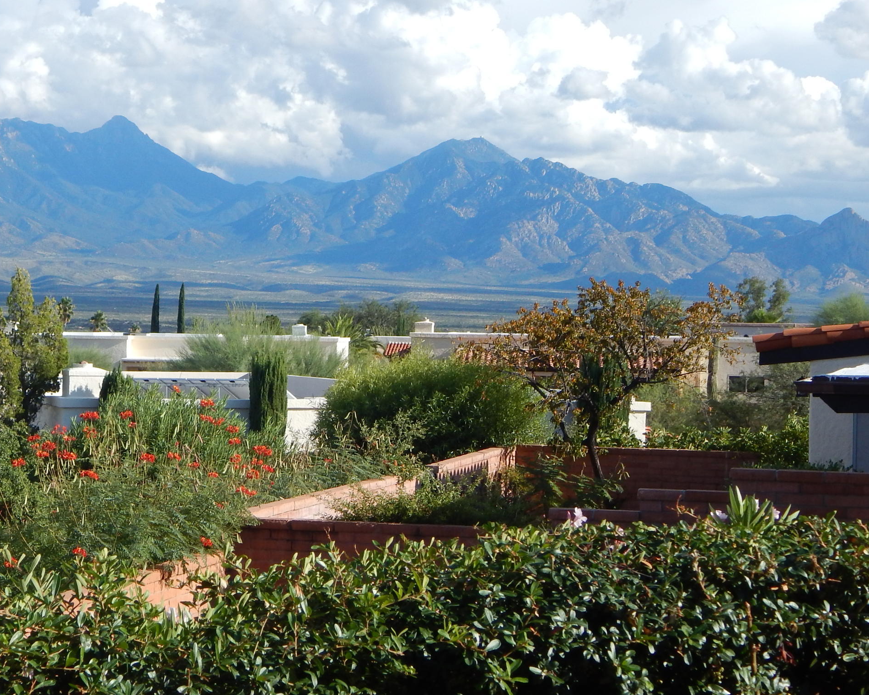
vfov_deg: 16.4
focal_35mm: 94
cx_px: 234
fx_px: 2418
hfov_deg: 20.2
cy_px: 327
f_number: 4
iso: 125
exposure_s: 1/1000
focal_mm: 10.9
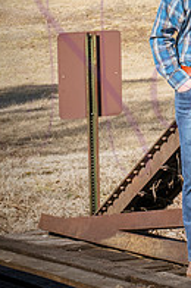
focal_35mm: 184
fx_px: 1469
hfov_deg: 7.4
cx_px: 210
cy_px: -15
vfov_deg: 11.1
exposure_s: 1/800
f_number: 16
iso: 800
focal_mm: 80
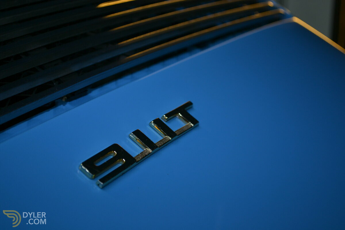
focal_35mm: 66
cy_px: 115
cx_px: 172
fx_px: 632
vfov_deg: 20.6
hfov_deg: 30.5
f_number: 5.3
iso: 180
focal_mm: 44
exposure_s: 1/60
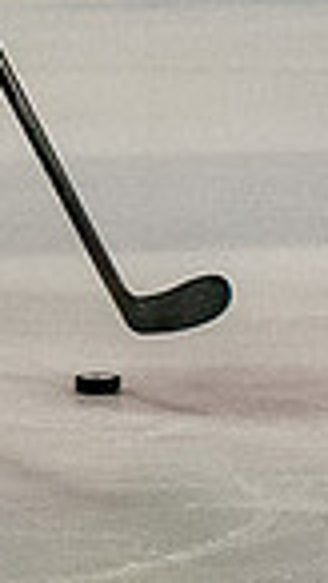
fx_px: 12446
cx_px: -310
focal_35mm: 804
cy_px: -10
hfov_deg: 1.5
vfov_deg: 2.7
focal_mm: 70
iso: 2500
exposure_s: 1/800
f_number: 3.5
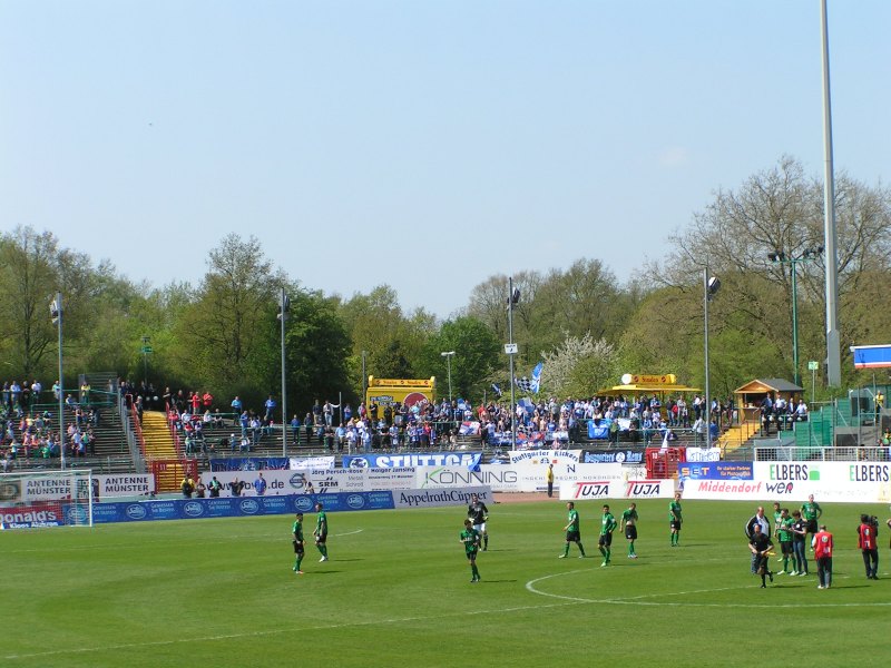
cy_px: 334
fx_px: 2548
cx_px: 446
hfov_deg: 19.8
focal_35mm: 99
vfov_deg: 14.9
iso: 50
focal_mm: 15.2
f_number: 6.3
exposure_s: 1/320
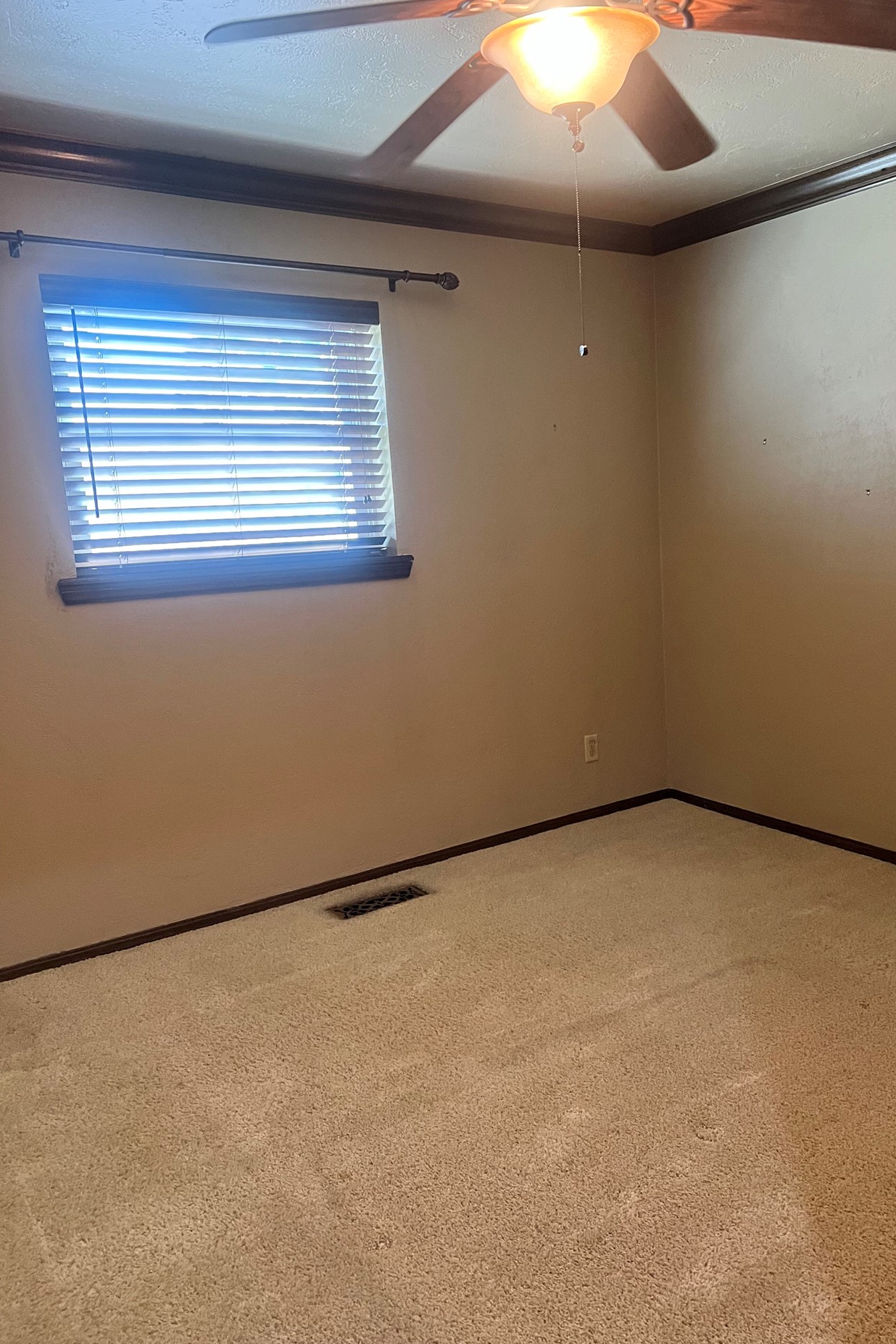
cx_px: 520
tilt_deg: -8.7
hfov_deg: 46.2
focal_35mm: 28
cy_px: 651
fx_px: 1045
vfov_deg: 65.5
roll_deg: +1.8
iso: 400
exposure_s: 1/60
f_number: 1.5
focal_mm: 5.7
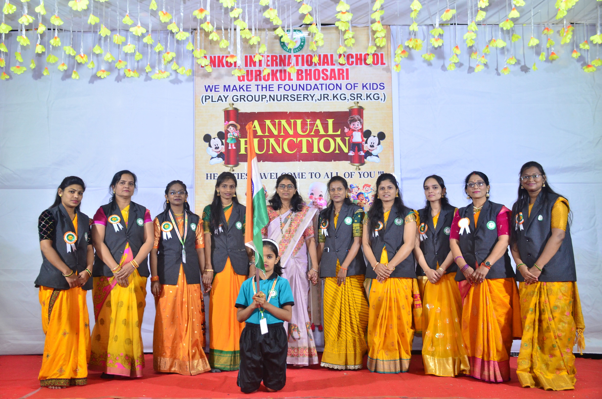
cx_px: 301
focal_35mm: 39
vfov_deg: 34.1
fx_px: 651
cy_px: 200
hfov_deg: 49.6
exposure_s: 1/100
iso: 800
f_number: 4
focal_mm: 26
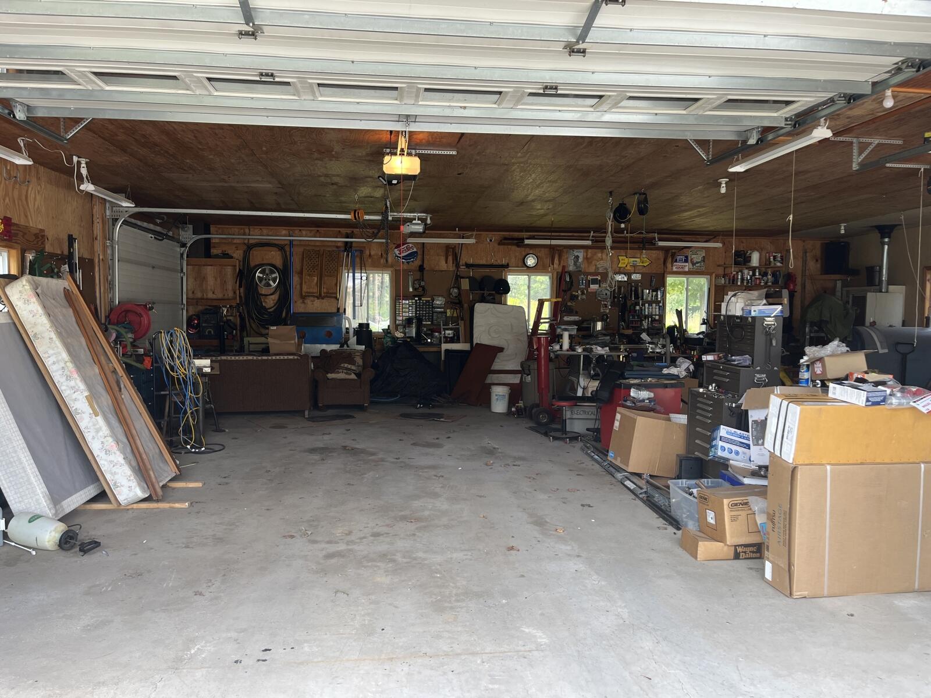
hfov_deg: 67.3
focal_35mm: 26
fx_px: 699
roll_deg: +0.5
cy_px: 349
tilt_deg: -3.2
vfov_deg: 53.1
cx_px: 466
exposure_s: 1/121
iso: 40
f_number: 1.6
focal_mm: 5.1
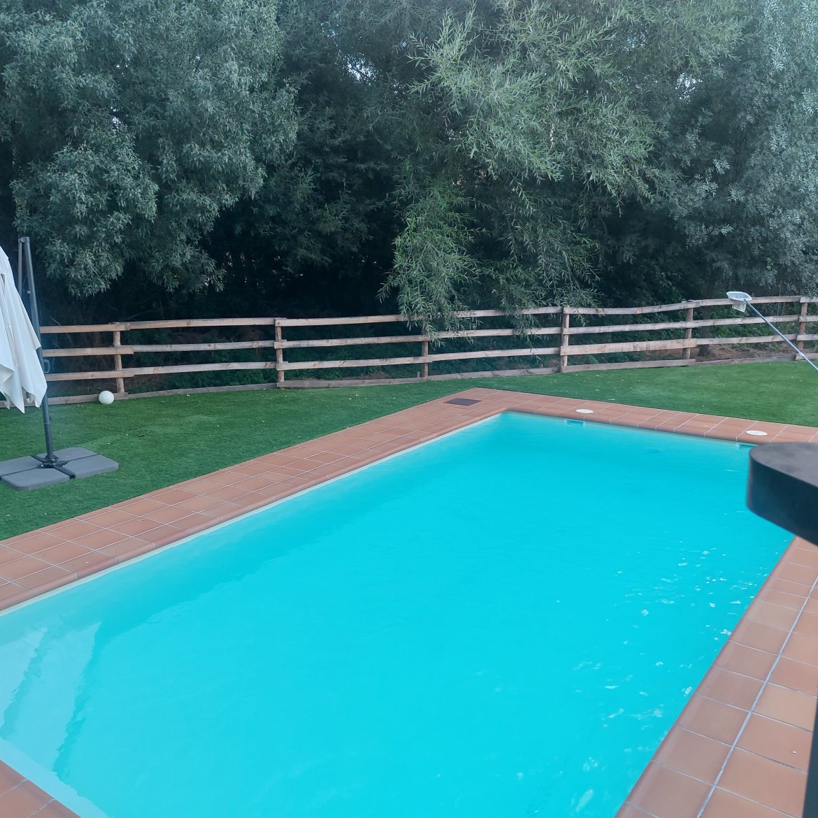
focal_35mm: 29
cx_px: 349
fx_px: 775
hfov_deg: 55.4
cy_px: 410
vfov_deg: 55.6
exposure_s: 1/50
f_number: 1.8
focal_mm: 5.23
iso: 50
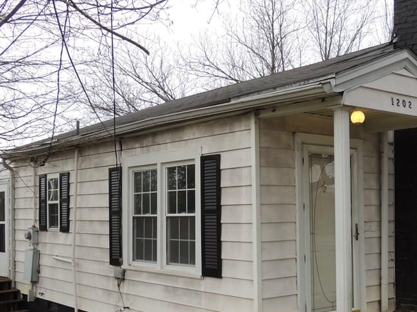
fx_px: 626
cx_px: 262
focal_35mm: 52
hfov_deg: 36.6
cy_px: 204
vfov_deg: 27.9
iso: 100
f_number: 3.2
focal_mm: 5.8
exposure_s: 1/250
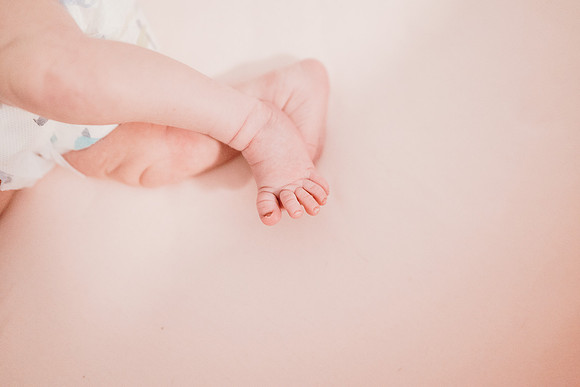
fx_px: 387
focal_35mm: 24
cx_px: 290
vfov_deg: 53.2
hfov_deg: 73.7
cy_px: 194
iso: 2500
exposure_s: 1/160
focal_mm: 24
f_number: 2.2
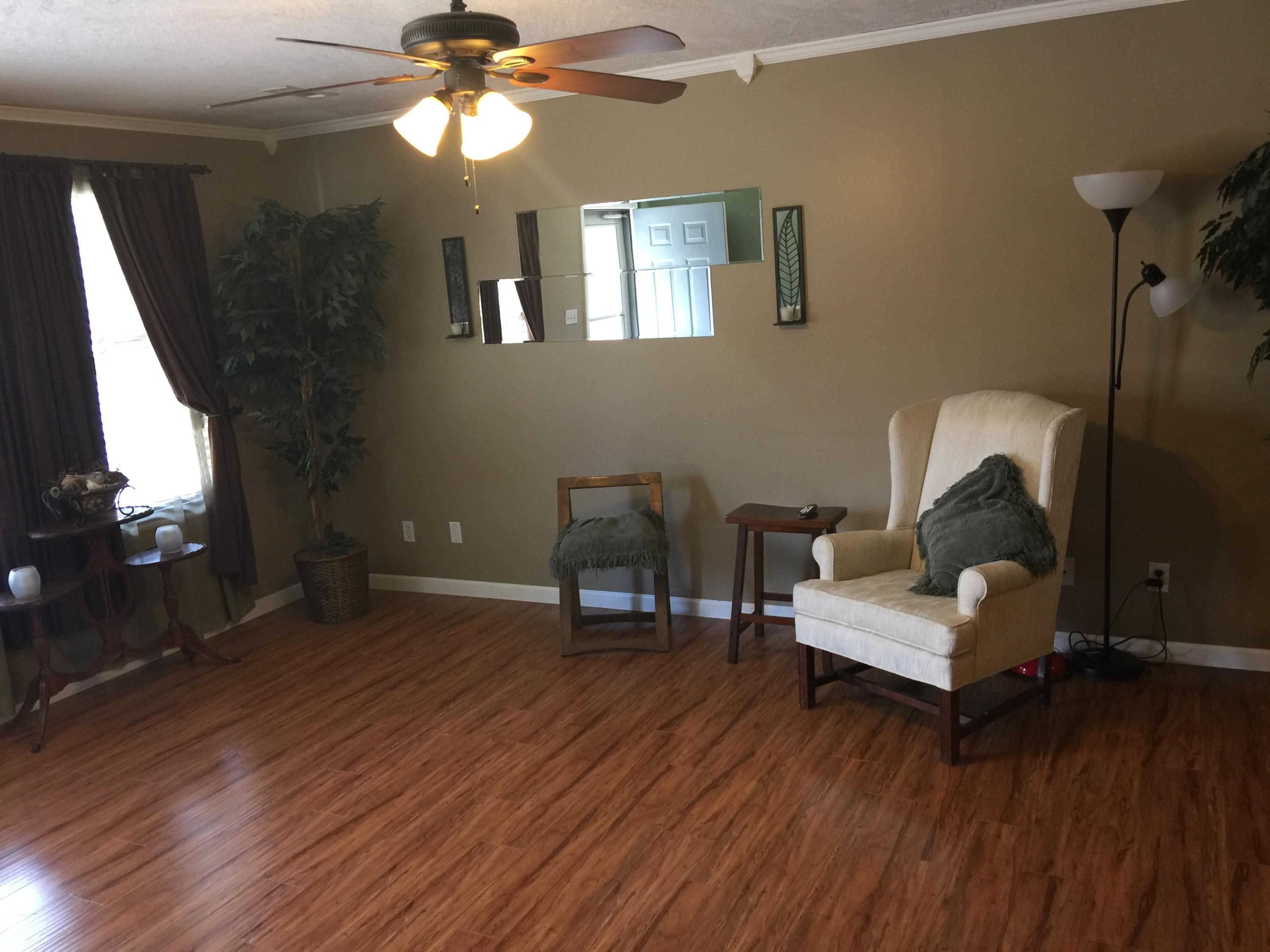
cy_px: 476
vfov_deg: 48.2
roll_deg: +2.7
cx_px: 635
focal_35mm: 29
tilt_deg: -10.6
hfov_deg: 61.7
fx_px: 1064
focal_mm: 4.15
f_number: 2.2
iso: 50
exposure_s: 1/15
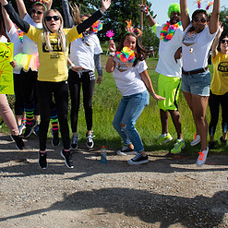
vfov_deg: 35.3
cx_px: 147
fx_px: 358
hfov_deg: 35.1
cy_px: 104
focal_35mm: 48
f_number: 11
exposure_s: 1/400
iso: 250
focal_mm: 24
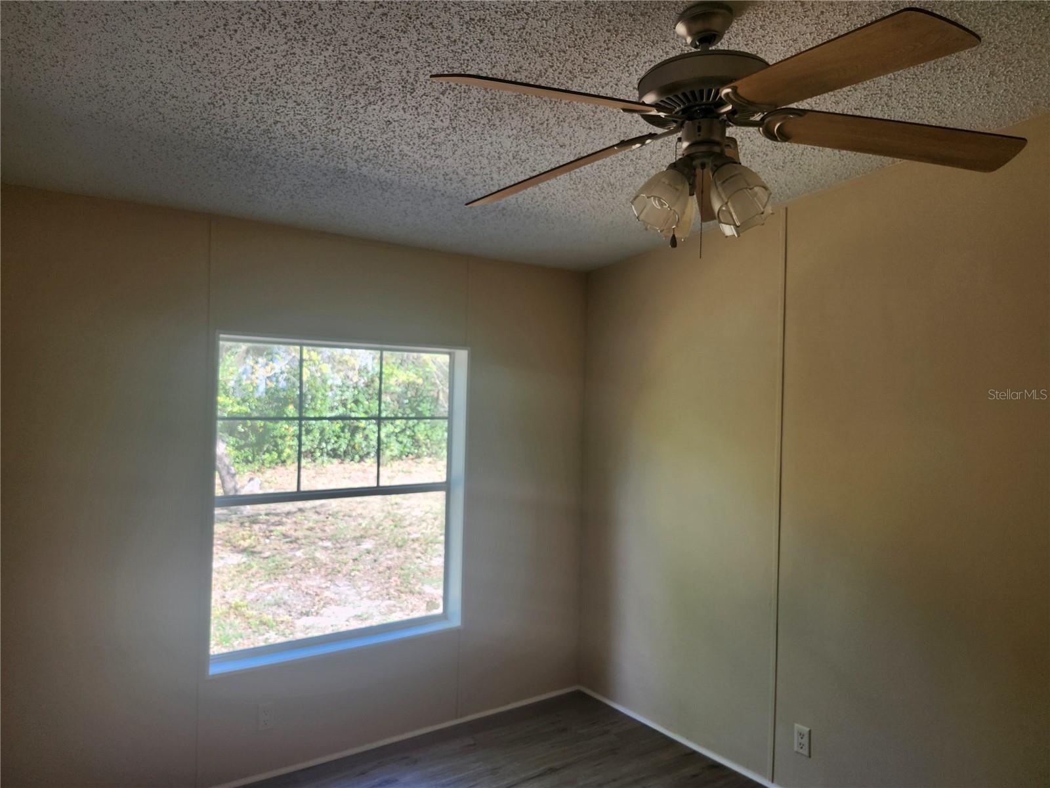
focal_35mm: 23
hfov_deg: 73.9
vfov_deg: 58.9
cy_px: 394
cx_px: 525
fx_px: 698
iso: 80
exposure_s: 1/180
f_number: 1.8
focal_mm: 5.54
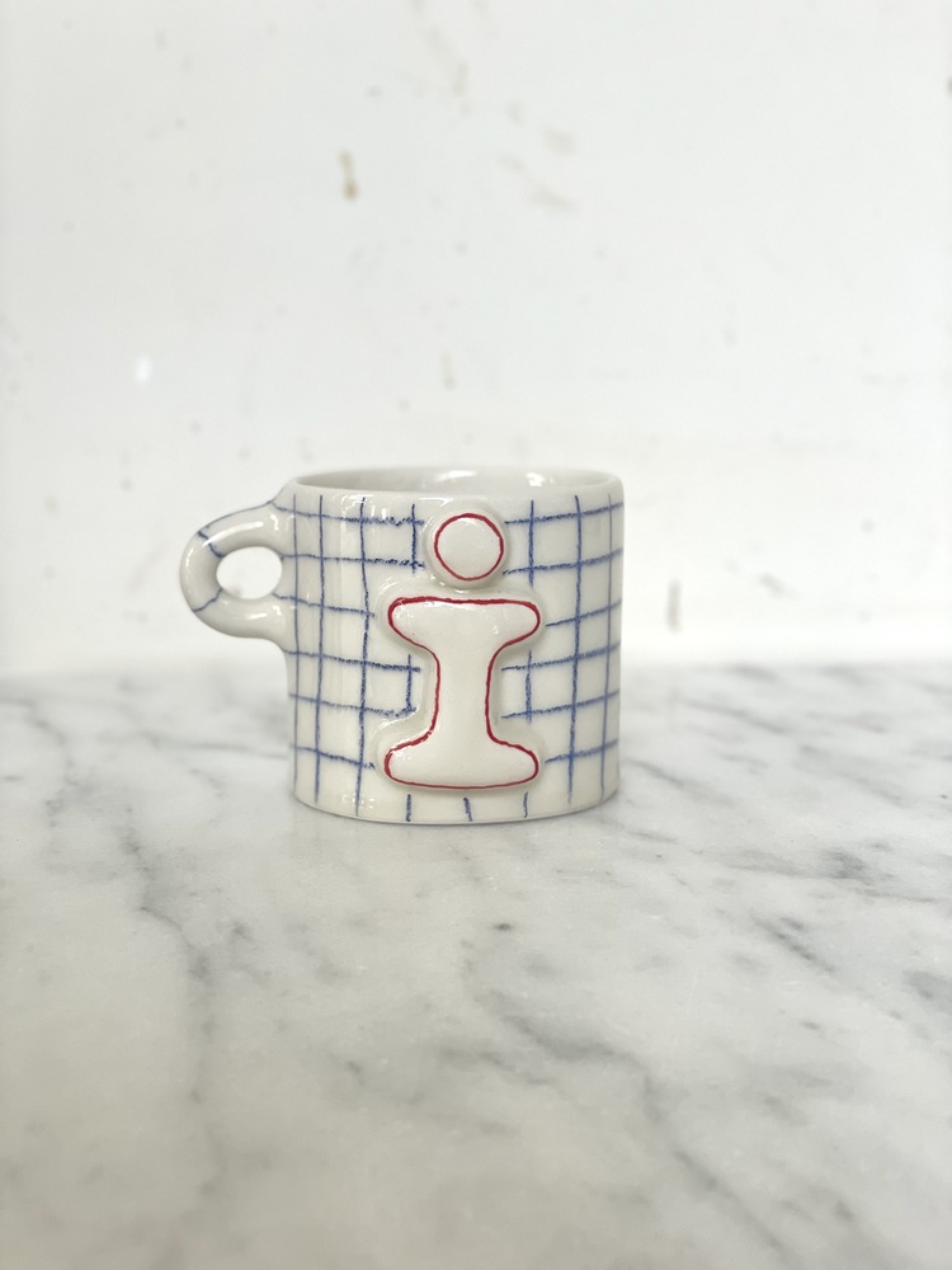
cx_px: 476
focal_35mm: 52
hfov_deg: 28.0
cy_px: 635
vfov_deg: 36.8
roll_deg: +0.2
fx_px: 1907
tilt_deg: -9.1
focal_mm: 6
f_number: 2
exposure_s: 1/122
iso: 80
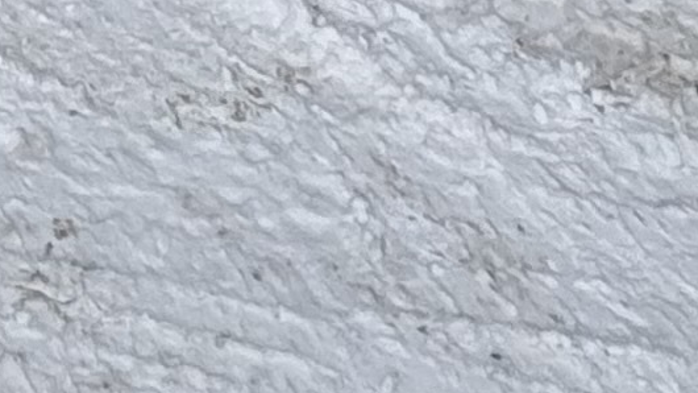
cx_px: -332
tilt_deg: -3.6
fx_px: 2147
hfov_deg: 16.8
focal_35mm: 116
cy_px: -1354
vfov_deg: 6.9
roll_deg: +0.5
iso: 50
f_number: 2.2
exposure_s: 1/3390
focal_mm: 2.22
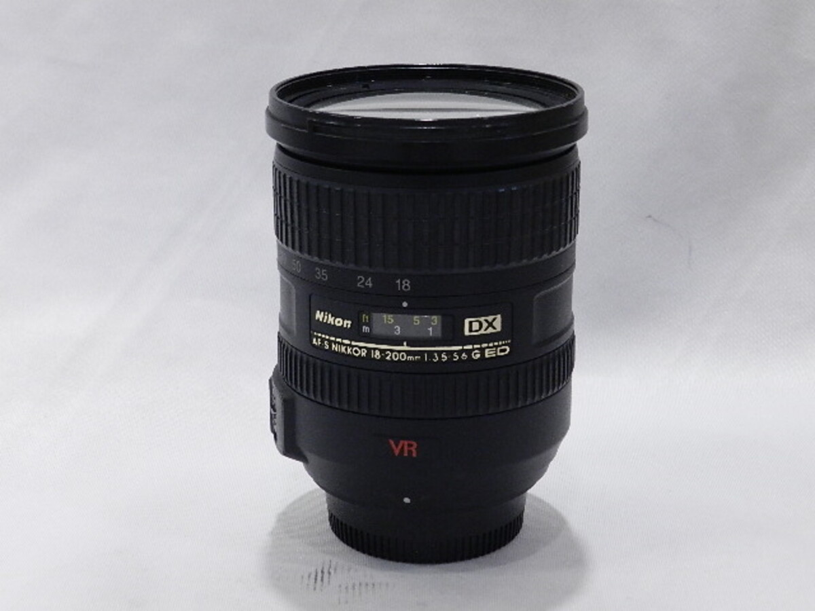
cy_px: 306
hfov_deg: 28.6
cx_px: 408
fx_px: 1601
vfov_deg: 21.6
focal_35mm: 68
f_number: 4.7
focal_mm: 12.1
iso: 800
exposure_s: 1/60
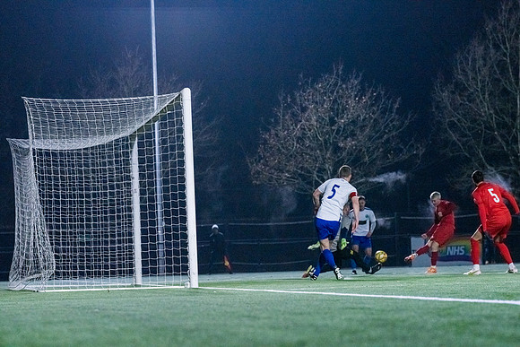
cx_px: 260
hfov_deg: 15.2
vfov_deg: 10.2
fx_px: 1950
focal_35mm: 135
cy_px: 174
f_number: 5
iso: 5000
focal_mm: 135
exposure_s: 1/800
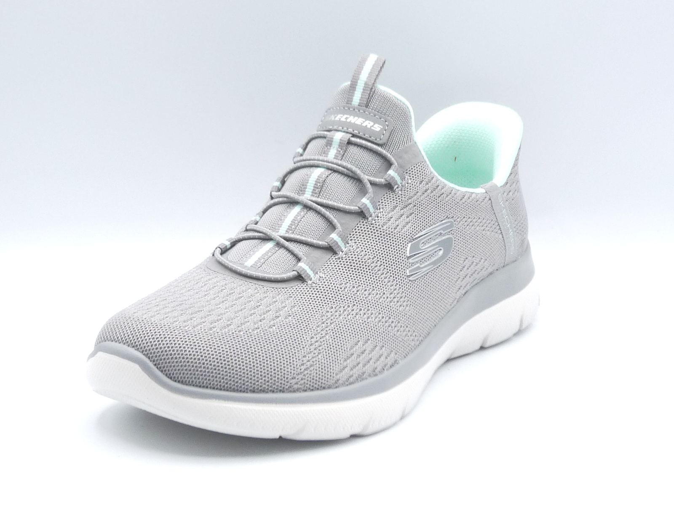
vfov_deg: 22.6
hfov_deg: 29.8
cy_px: 253
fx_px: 1266
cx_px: 337
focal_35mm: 65
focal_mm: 6.5
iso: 100
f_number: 4.5
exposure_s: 1/250
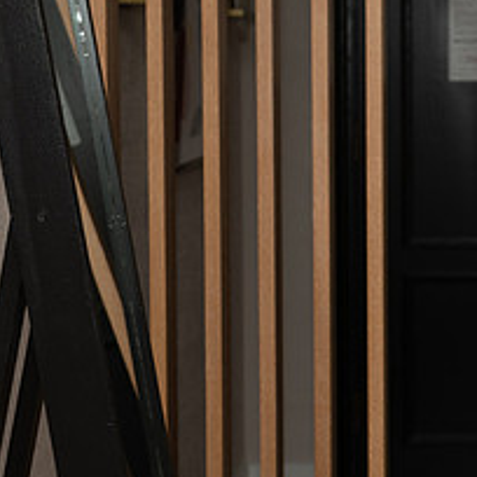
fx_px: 2073
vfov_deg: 13.1
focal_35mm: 133
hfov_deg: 13.0
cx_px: 449
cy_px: 160
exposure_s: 1/200
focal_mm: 55
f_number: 4
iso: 800
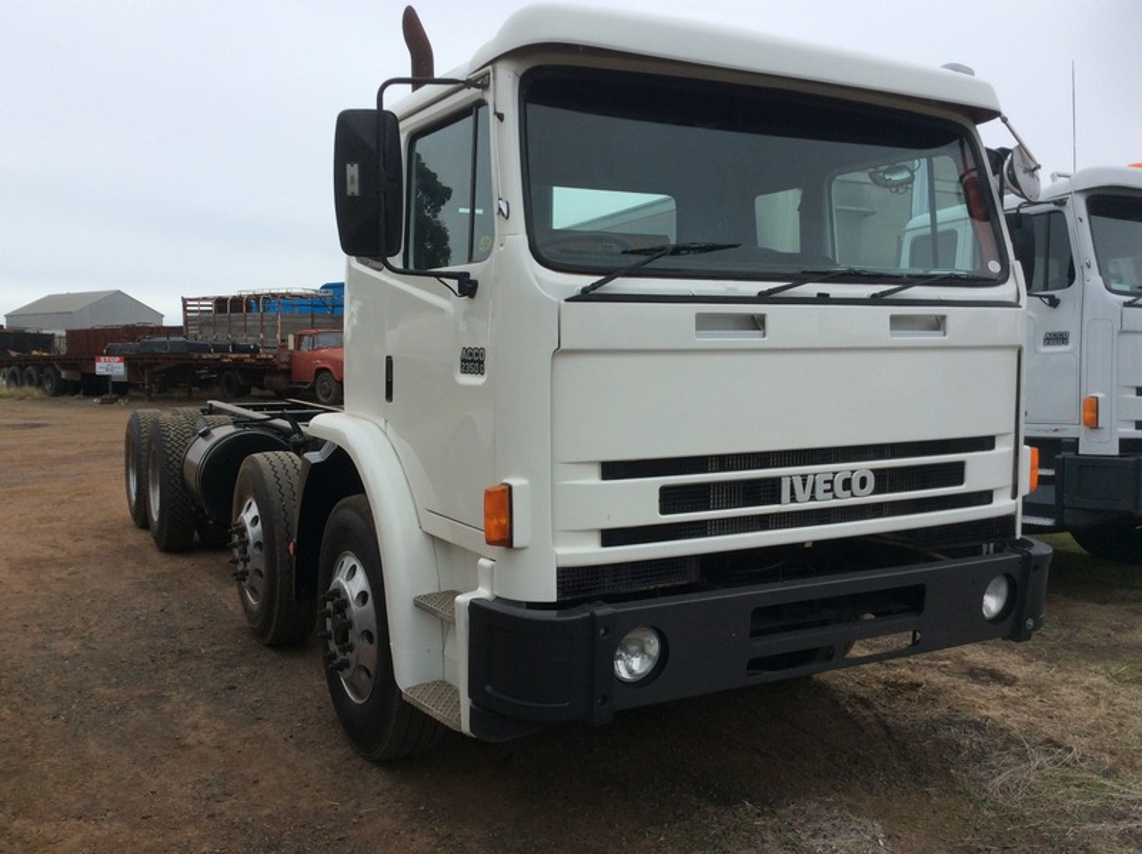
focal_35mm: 32
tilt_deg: -4.2
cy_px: 427
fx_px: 1054
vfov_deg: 44.1
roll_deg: +0.1
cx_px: 571
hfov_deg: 56.9
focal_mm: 3.3
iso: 32
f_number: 2.4
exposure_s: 1/506
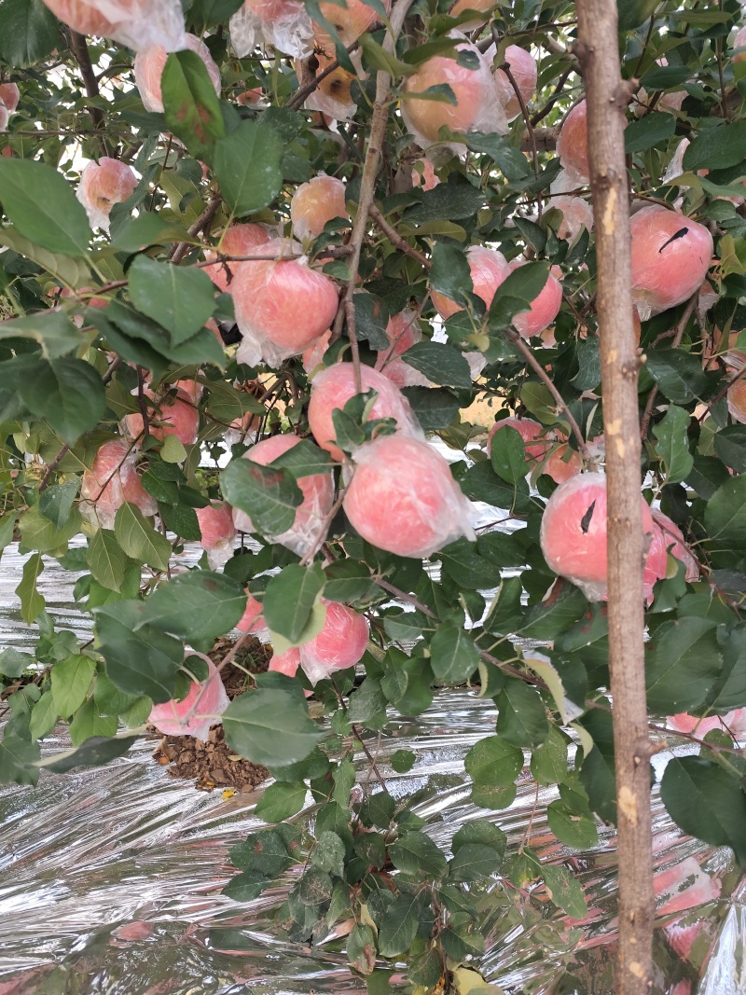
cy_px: 498
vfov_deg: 73.9
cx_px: 373
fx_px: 661
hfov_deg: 58.9
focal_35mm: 23
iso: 80
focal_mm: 6.14
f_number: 1.65
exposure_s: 1/100
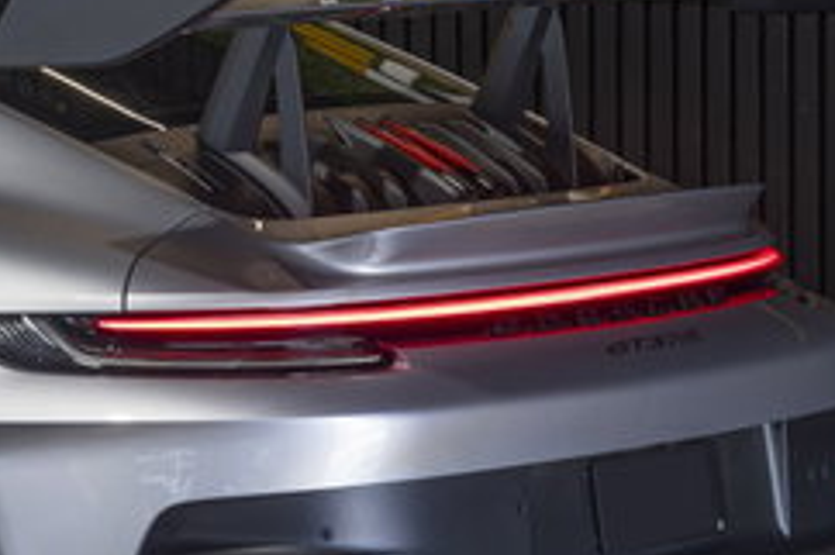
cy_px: 93
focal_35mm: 181
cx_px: -174
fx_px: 4203
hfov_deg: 11.1
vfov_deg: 7.5
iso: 3200
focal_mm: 57.1
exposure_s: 1/60
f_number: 5
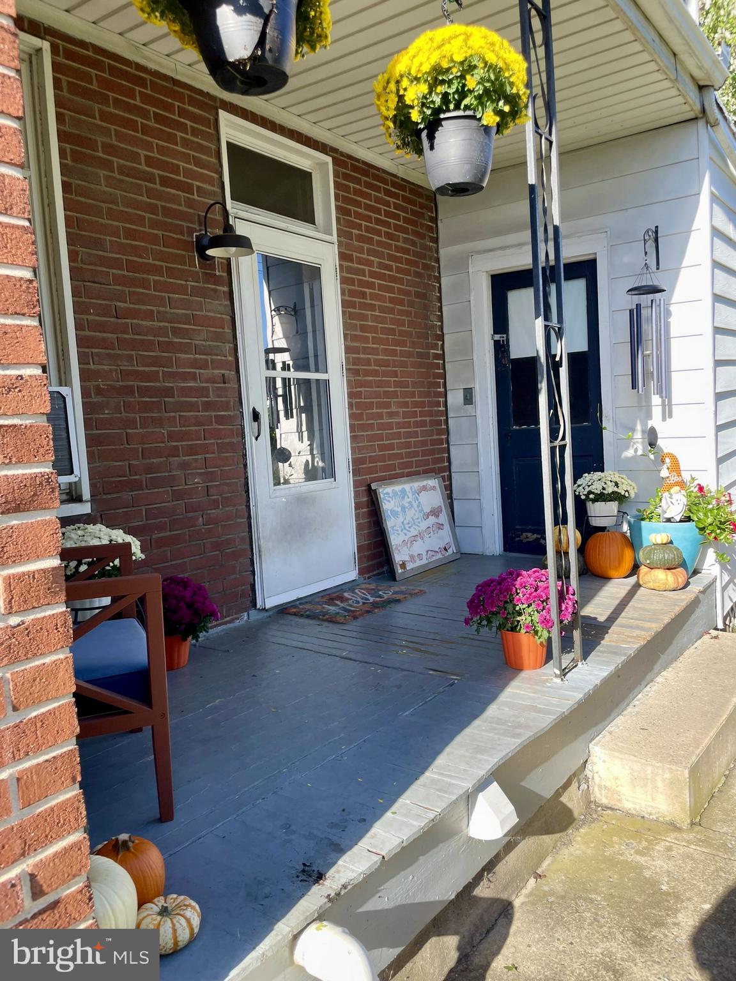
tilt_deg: -4.9
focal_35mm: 26
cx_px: 368
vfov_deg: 67.3
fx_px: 737
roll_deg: +4.3
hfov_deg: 53.1
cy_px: 490
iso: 32
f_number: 1.6
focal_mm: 4.2
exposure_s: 1/569
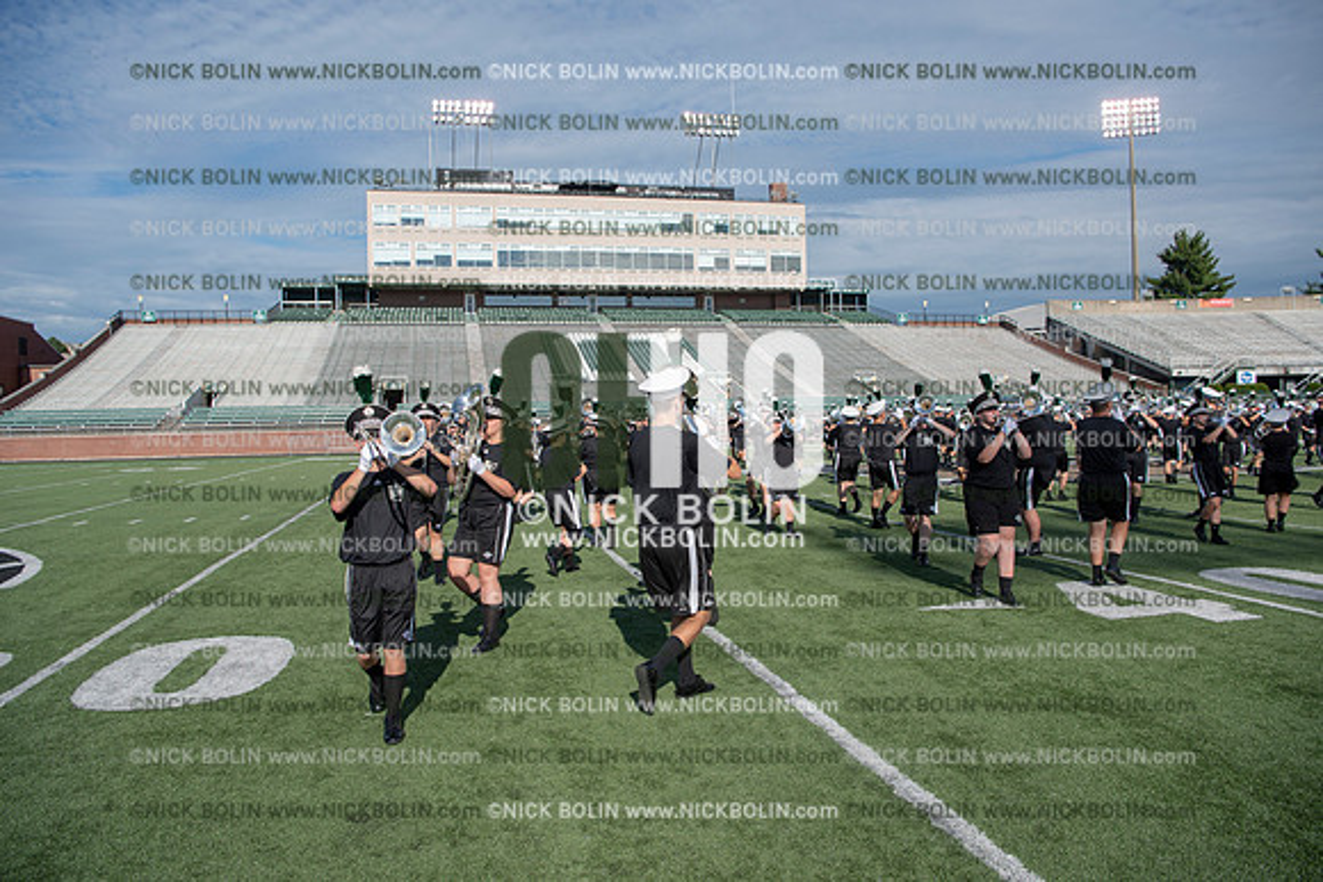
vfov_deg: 53.2
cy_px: 441
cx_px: 662
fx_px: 882
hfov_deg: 73.7
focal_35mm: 24
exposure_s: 1/640
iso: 100
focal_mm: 24
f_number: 5.6
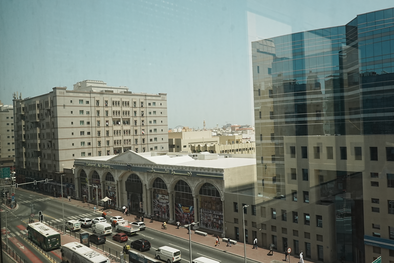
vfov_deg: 43.6
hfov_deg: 61.9
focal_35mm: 30
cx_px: 197
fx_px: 328
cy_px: 132
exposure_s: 1/90
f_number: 11
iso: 800
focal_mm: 20
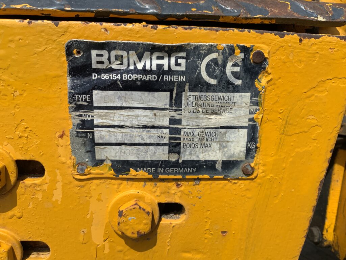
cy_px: 130
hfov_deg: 61.7
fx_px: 290
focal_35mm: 29
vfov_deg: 48.2
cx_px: 173
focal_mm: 3
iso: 20
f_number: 1.8
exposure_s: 1/2227
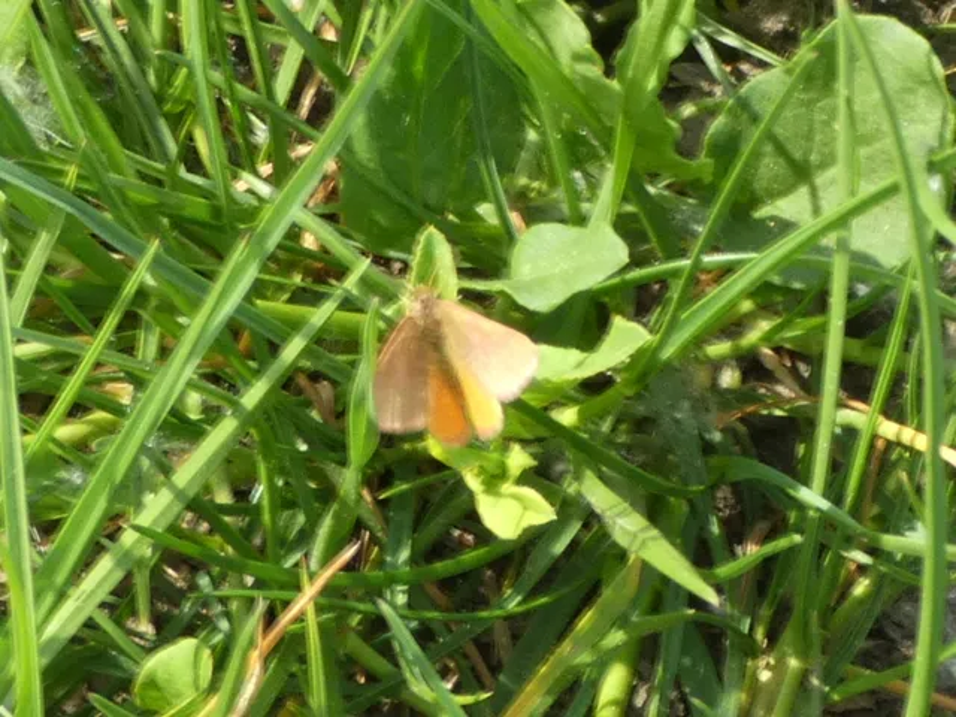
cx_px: 478
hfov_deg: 17.1
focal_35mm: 115
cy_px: 358
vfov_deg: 12.9
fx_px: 3176
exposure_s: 1/80
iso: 100
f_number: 5
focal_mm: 20.5
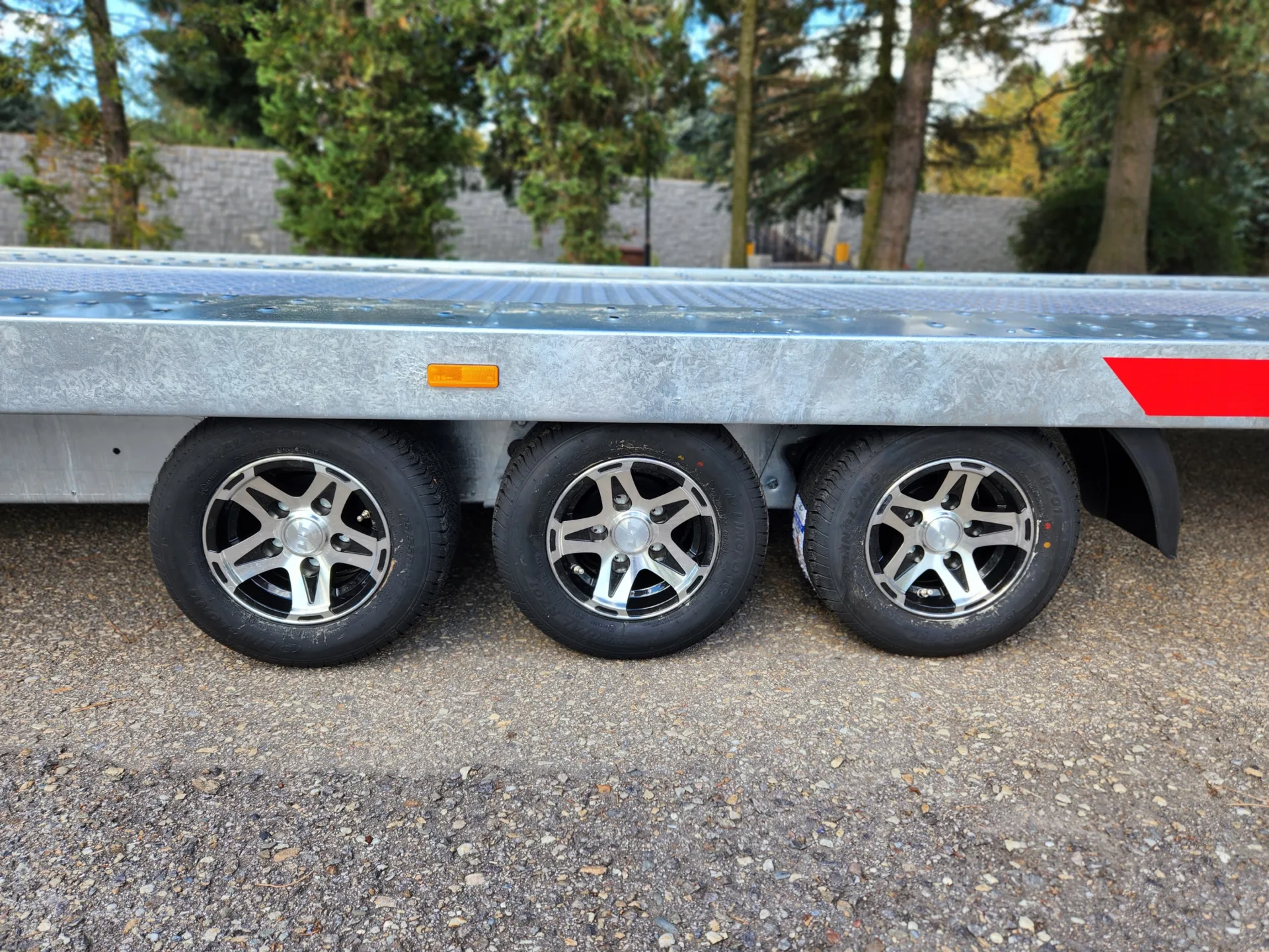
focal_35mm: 23
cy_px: 476
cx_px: 634
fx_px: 843
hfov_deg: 73.9
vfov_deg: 58.9
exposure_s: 1/206
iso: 20
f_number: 1.8
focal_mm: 5.4
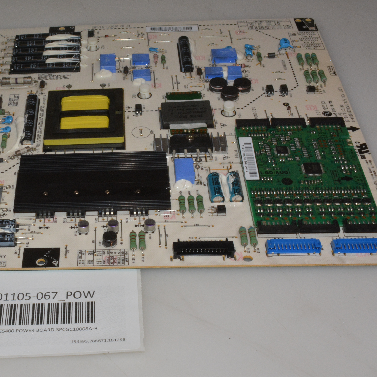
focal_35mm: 59
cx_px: 53
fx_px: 724
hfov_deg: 28.3
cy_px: 206
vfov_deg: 29.2
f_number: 25
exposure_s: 1/60
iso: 800
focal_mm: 25
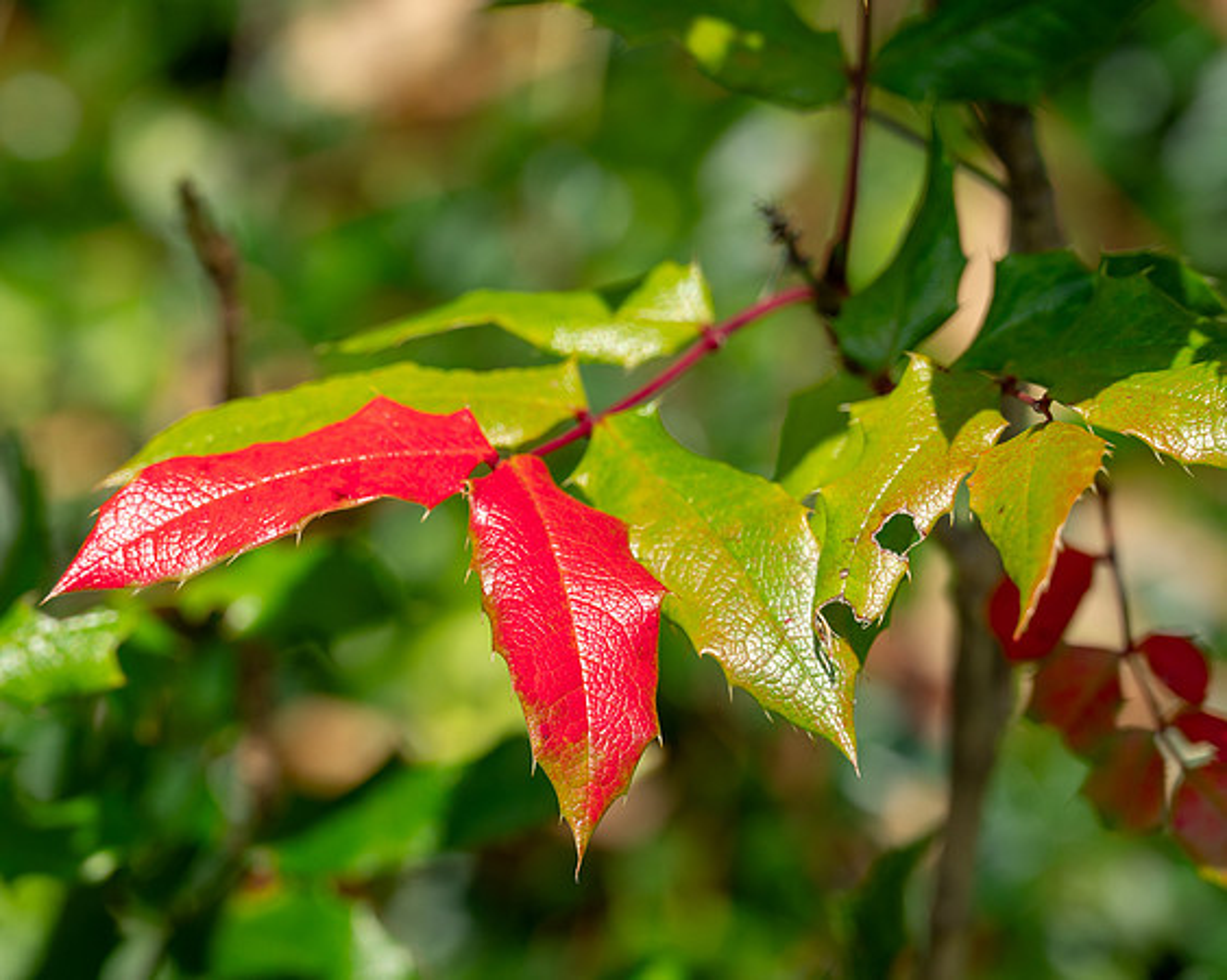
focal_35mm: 257
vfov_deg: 6.0
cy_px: 420
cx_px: 444
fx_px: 9348
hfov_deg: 7.5
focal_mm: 200
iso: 100
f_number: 9
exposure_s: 1/200
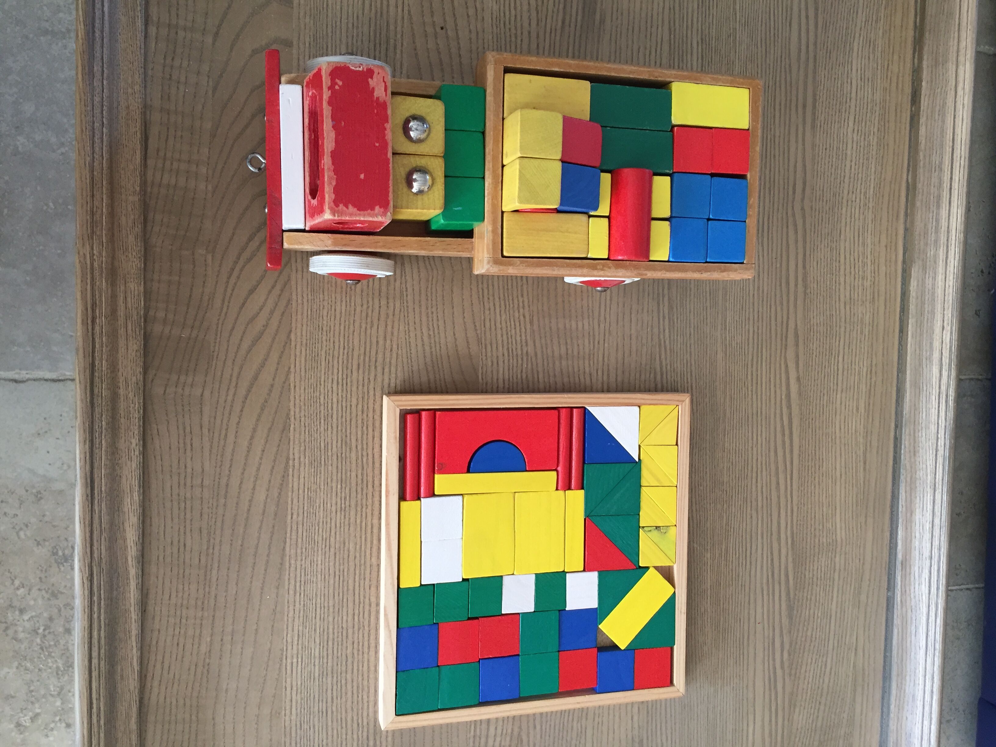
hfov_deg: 61.7
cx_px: 498
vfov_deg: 48.2
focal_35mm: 29
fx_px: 834
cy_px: 374
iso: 160
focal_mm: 4.15
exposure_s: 1/33
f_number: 2.2
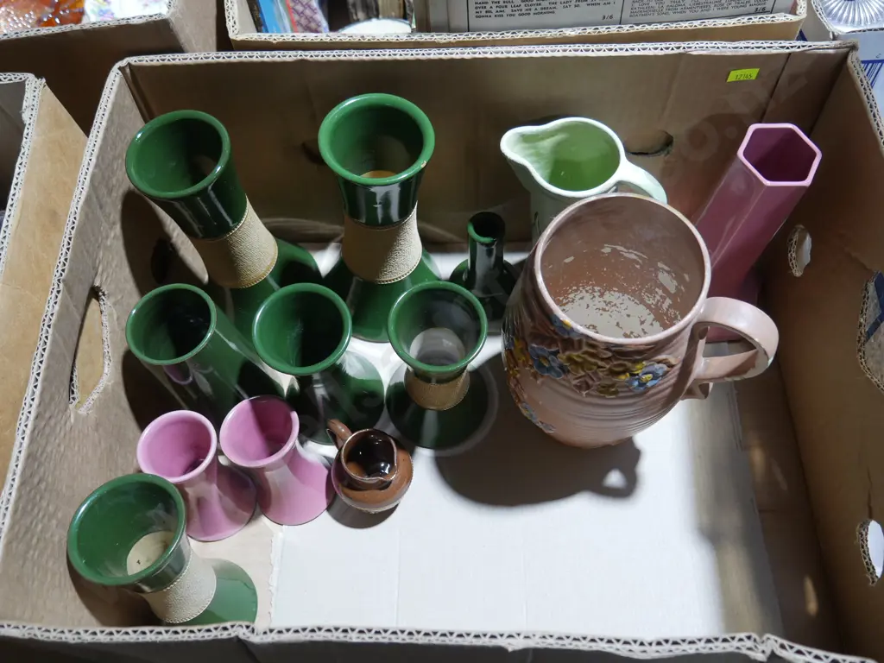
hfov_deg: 60.0
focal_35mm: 30
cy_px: 332
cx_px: 442
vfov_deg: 46.8
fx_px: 766
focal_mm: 15
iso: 500
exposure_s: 1/60
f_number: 3.6
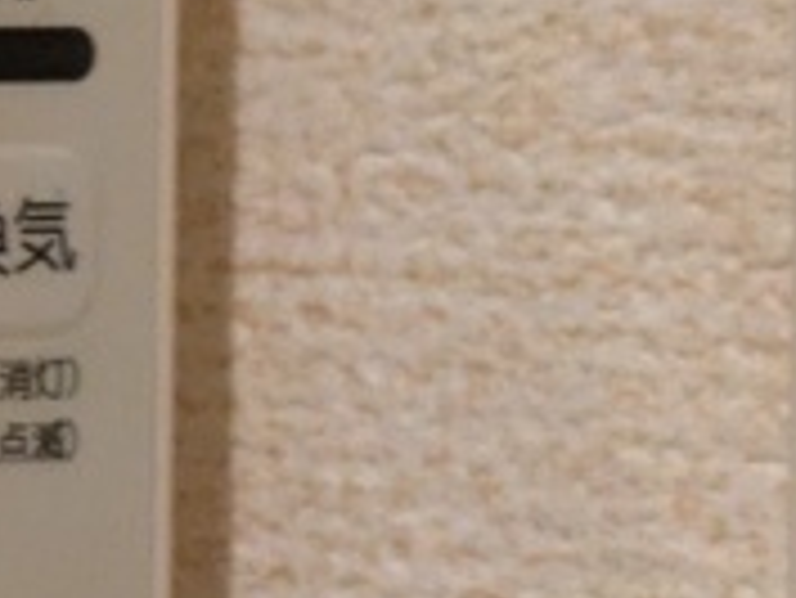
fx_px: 6374
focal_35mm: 277
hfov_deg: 6.8
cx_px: -1043
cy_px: 225
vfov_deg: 5.4
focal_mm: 5.43
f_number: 1.89
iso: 820
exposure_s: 1/120
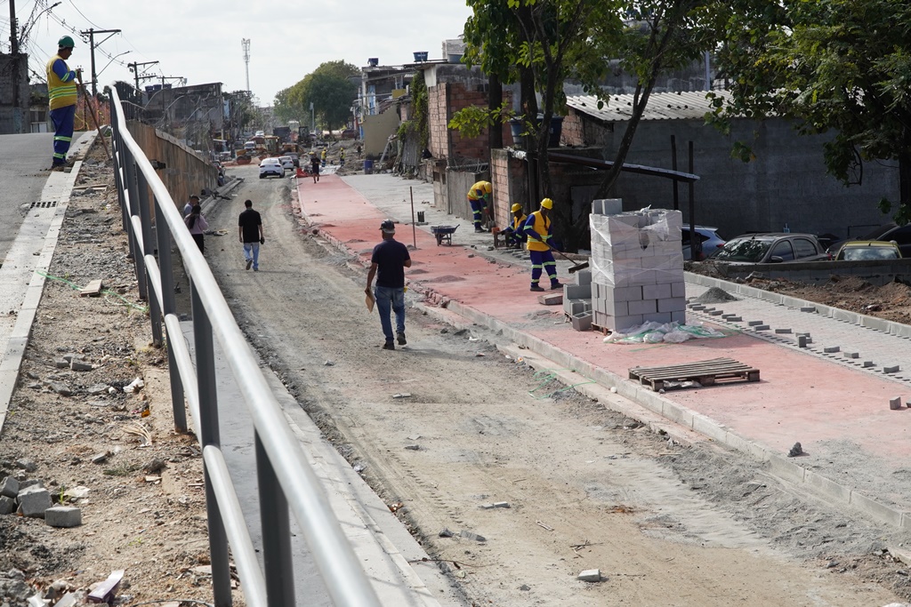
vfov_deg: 20.2
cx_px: 456
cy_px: 304
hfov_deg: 29.9
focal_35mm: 68
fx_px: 1708
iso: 500
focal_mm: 45
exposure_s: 1/1000
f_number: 8
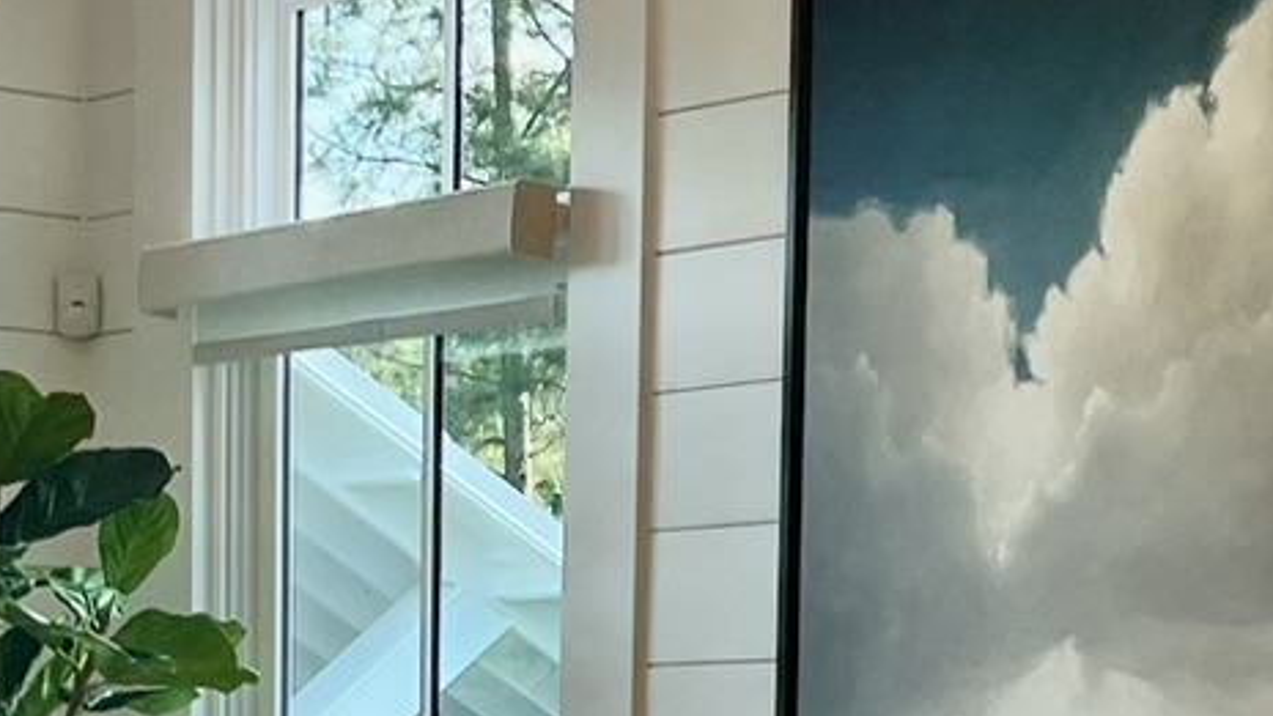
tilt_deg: -5.2
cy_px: 1138
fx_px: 4219
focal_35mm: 125
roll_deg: -0.7
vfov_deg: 9.4
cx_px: 176
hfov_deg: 17.0
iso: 80
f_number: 1.5
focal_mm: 5.7
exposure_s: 1/120
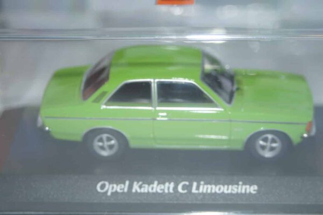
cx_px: 162
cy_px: 108
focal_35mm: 105
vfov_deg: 13.0
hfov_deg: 19.5
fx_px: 942
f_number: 5.6
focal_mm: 70
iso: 250
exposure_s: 1/80
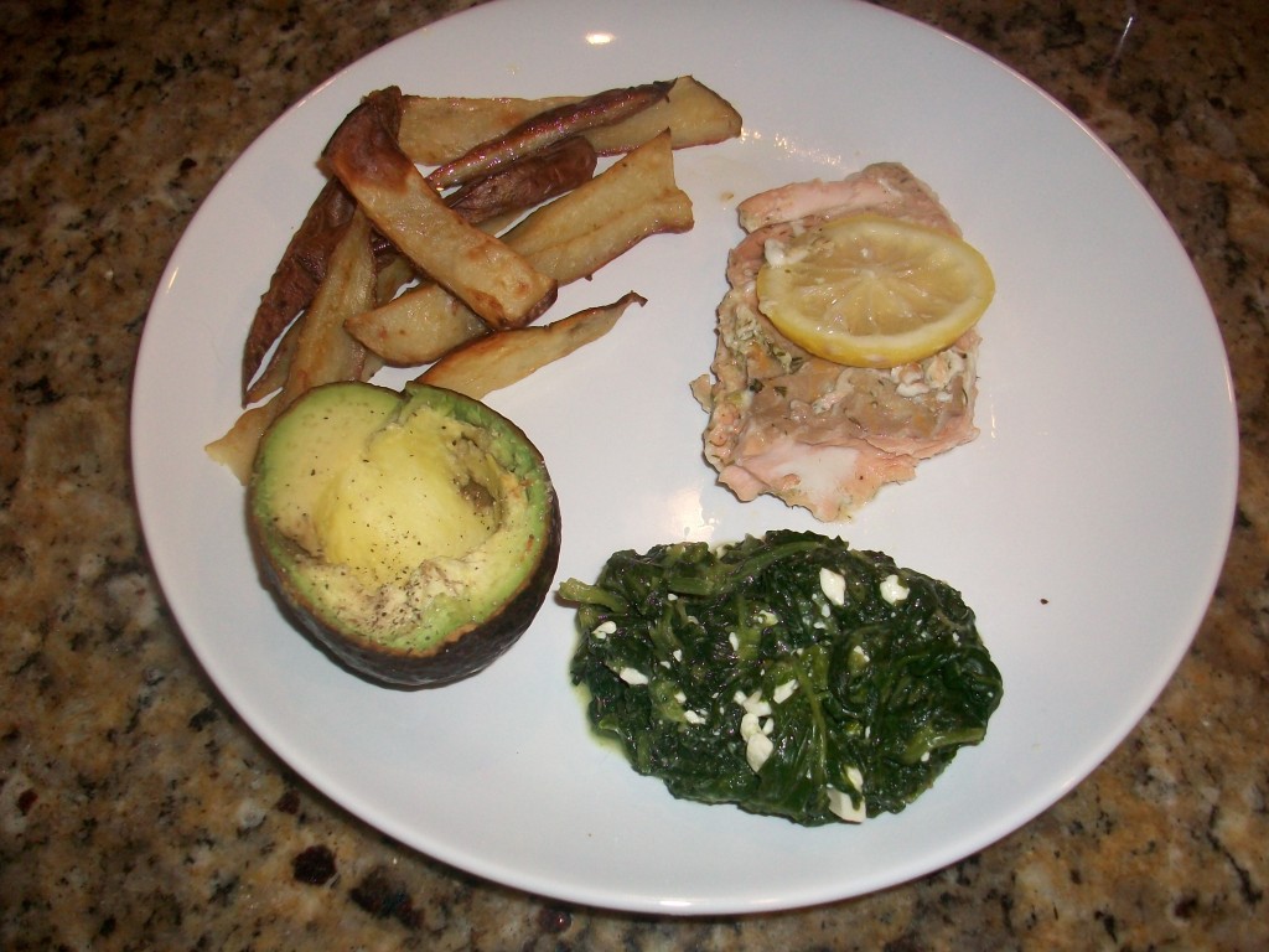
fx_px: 1246
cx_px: 634
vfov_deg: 41.8
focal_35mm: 34
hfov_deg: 54.0
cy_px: 476
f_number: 2.8
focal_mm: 5.7
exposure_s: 1/60
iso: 120
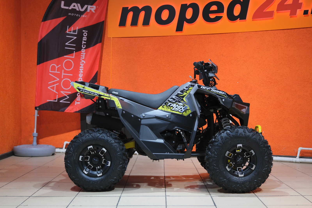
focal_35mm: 56
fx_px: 485
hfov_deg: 35.6
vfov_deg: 24.2
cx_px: 156
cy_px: 104
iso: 1250
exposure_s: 1/100
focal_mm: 37.6
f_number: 4
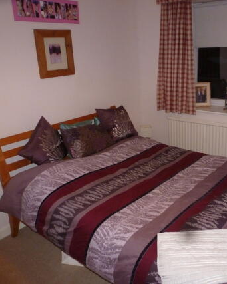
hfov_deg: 45.1
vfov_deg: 55.7
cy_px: 139
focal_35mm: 32
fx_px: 269
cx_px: 151
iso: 400
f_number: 3.3
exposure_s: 1/60
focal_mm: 4.3
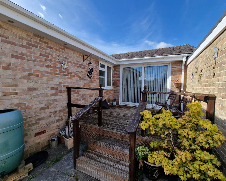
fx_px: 94
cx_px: 122
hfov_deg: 100.5
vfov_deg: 88.0
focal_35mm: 14
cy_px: 90
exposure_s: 1/1024
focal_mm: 2.2
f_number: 2.2
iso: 50
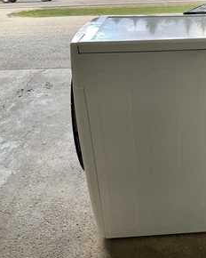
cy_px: 130
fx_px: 297
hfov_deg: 37.0
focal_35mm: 39
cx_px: 162
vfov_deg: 46.8
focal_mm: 3
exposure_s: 1/60
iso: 64
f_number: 1.8
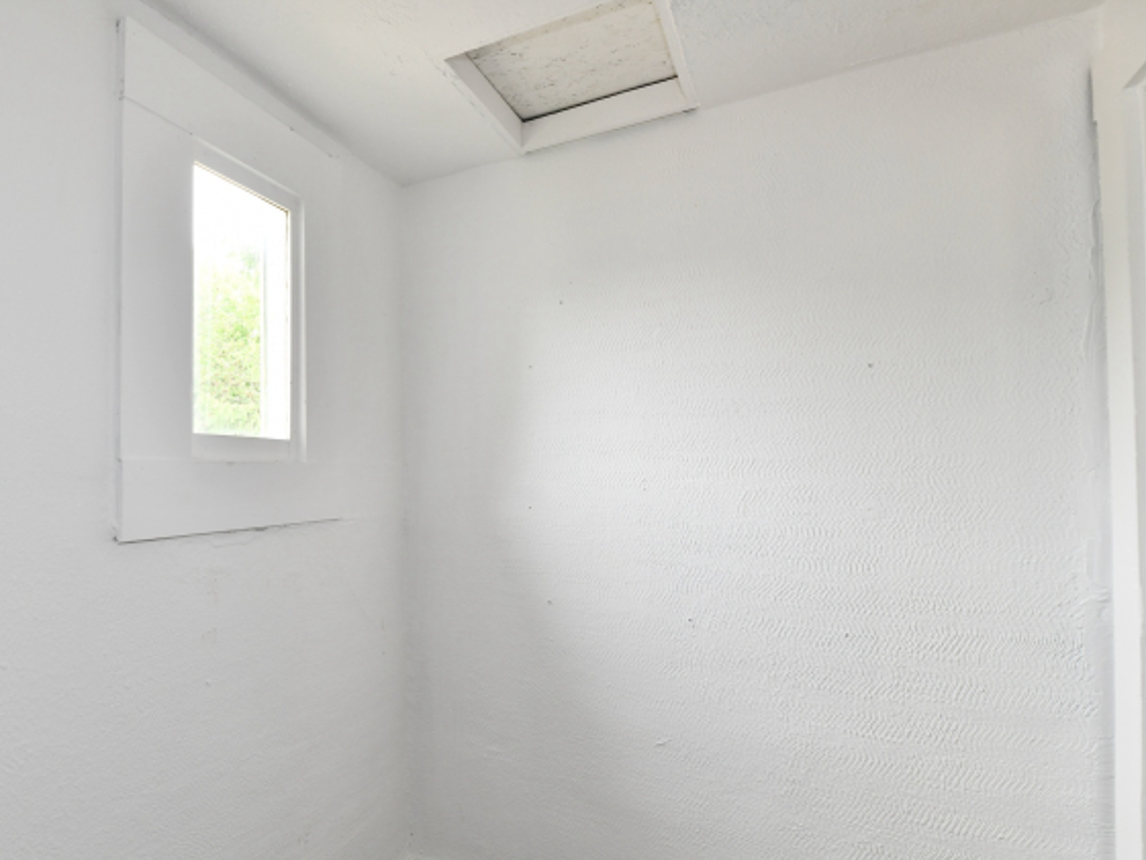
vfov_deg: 71.3
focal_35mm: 18
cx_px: 449
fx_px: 596
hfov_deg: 86.5
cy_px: 484
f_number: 6.3
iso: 640
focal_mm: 14
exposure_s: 1/60
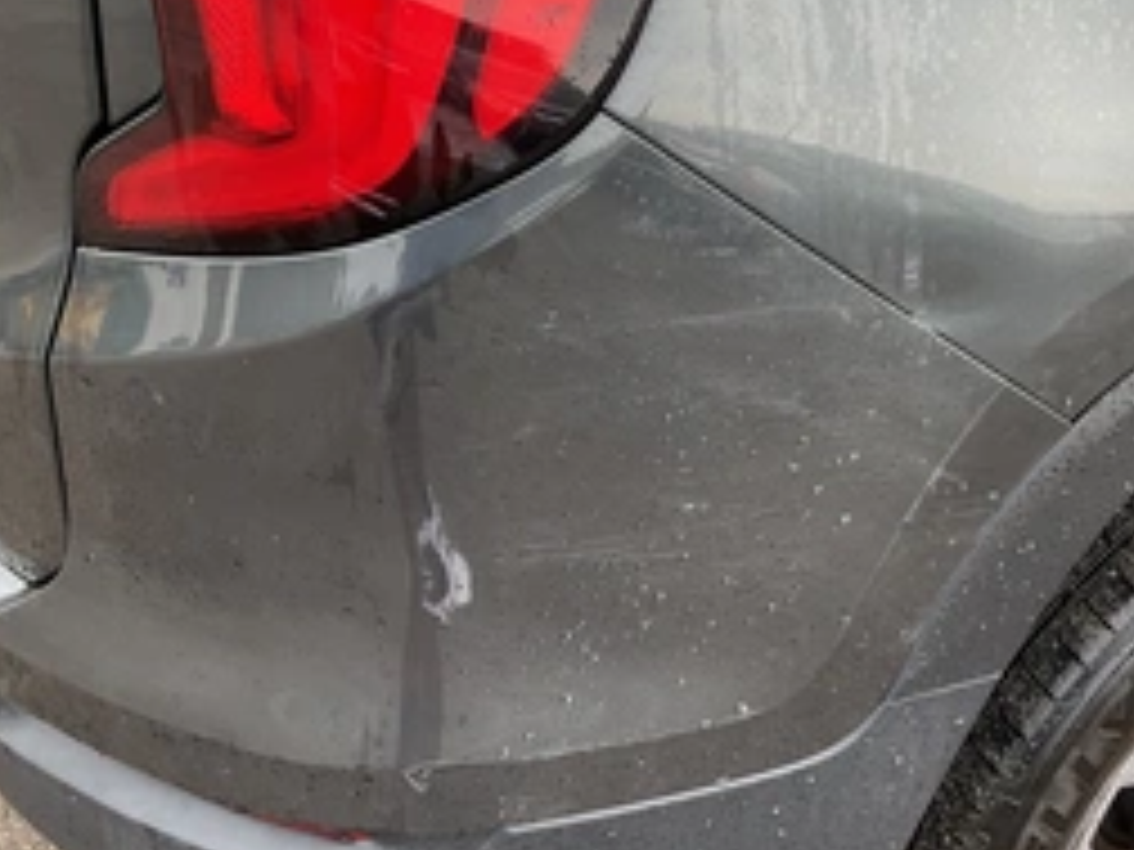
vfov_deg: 31.5
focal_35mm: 46
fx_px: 1507
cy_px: 472
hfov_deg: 40.6
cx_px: 778
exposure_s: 1/159
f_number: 1.8
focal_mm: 3
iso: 20
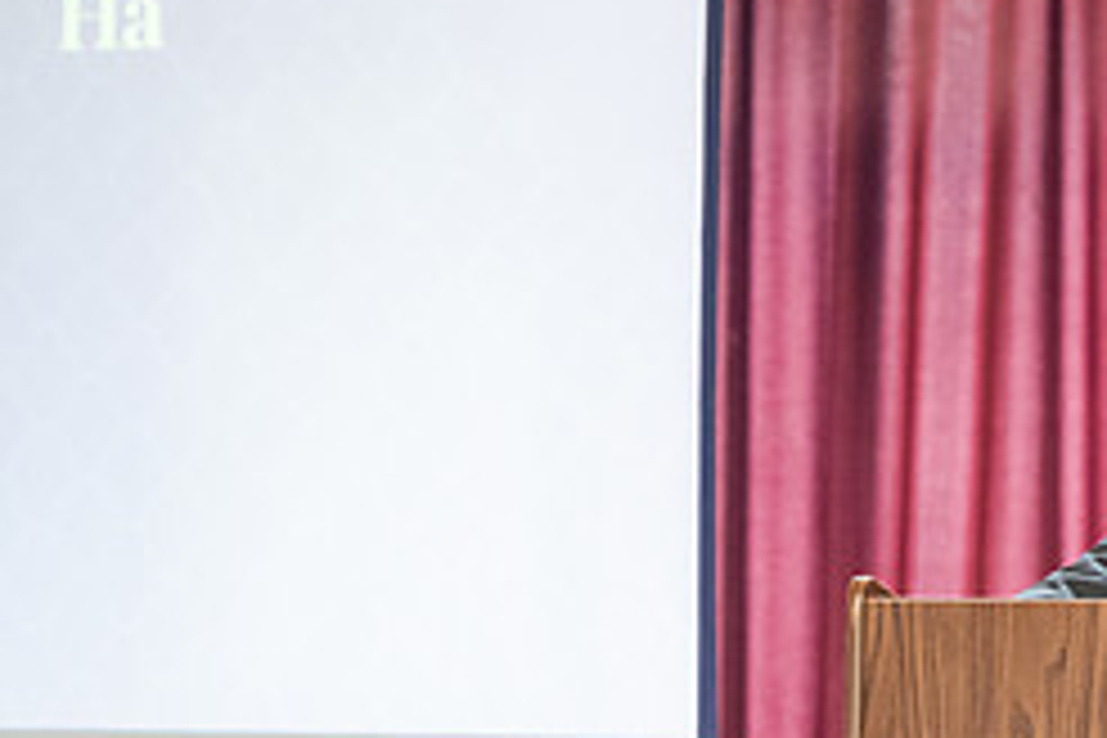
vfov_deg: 3.9
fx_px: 10854
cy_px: 695
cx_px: 1269
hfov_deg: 5.8
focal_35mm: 353
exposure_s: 1/160
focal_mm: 150
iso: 3200
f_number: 3.2
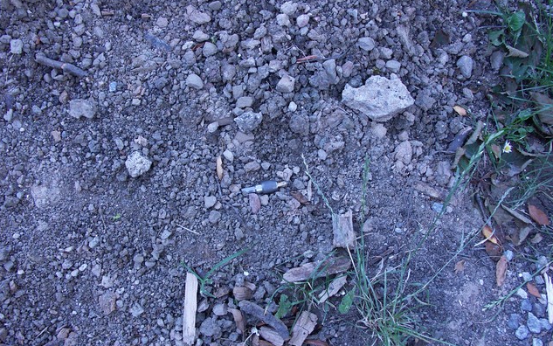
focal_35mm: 30
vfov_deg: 41.7
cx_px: 275
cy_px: 209
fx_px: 452
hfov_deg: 62.9
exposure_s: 1/25
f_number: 2.8
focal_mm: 7.21
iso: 100
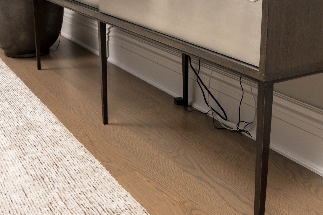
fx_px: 457
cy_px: 44
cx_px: 174
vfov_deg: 26.0
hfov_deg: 38.9
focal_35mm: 51
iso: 800
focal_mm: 24
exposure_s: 1/80
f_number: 10
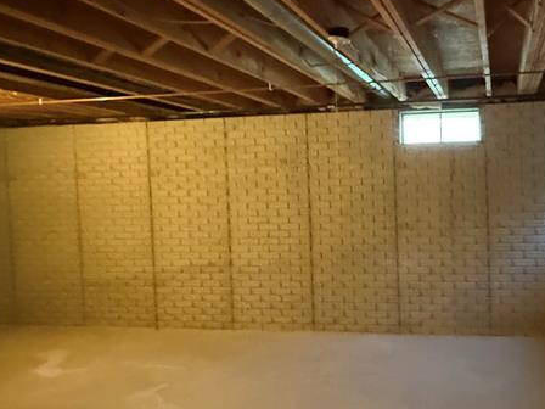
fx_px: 504
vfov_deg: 44.2
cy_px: 206
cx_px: 417
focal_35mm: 32
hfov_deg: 53.9
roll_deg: +0.7
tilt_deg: -0.6
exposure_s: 1/30
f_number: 2.2
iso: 1250
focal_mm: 2.22
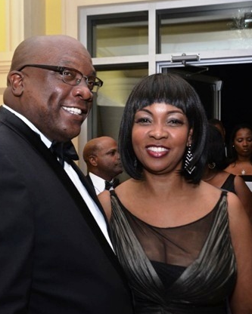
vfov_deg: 29.1
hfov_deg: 23.5
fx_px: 606
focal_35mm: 65
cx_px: 98
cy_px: 154
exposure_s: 1/60
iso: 1600
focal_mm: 45
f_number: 9
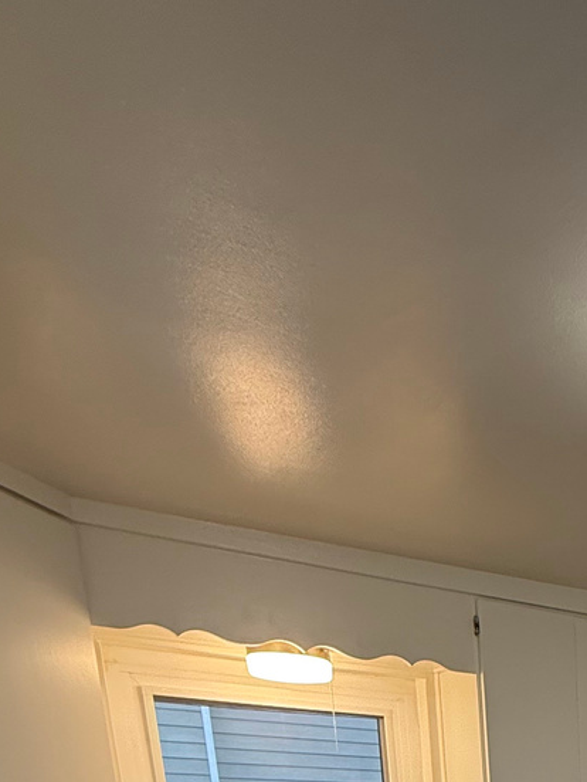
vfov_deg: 32.1
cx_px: 740
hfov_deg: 30.2
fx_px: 881
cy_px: 1079
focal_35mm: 39
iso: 200
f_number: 2.2
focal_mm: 2.22
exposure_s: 1/60
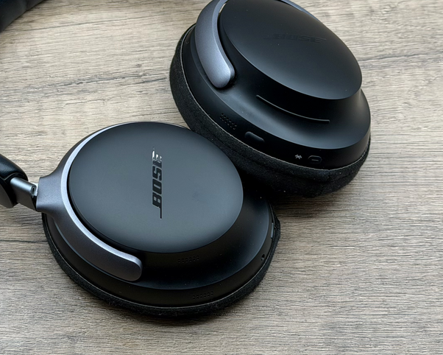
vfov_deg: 18.2
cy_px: 117
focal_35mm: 84
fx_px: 1102
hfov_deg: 22.7
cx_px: 161
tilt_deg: -58.7
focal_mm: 6.76
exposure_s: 1/458
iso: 64
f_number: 1.78
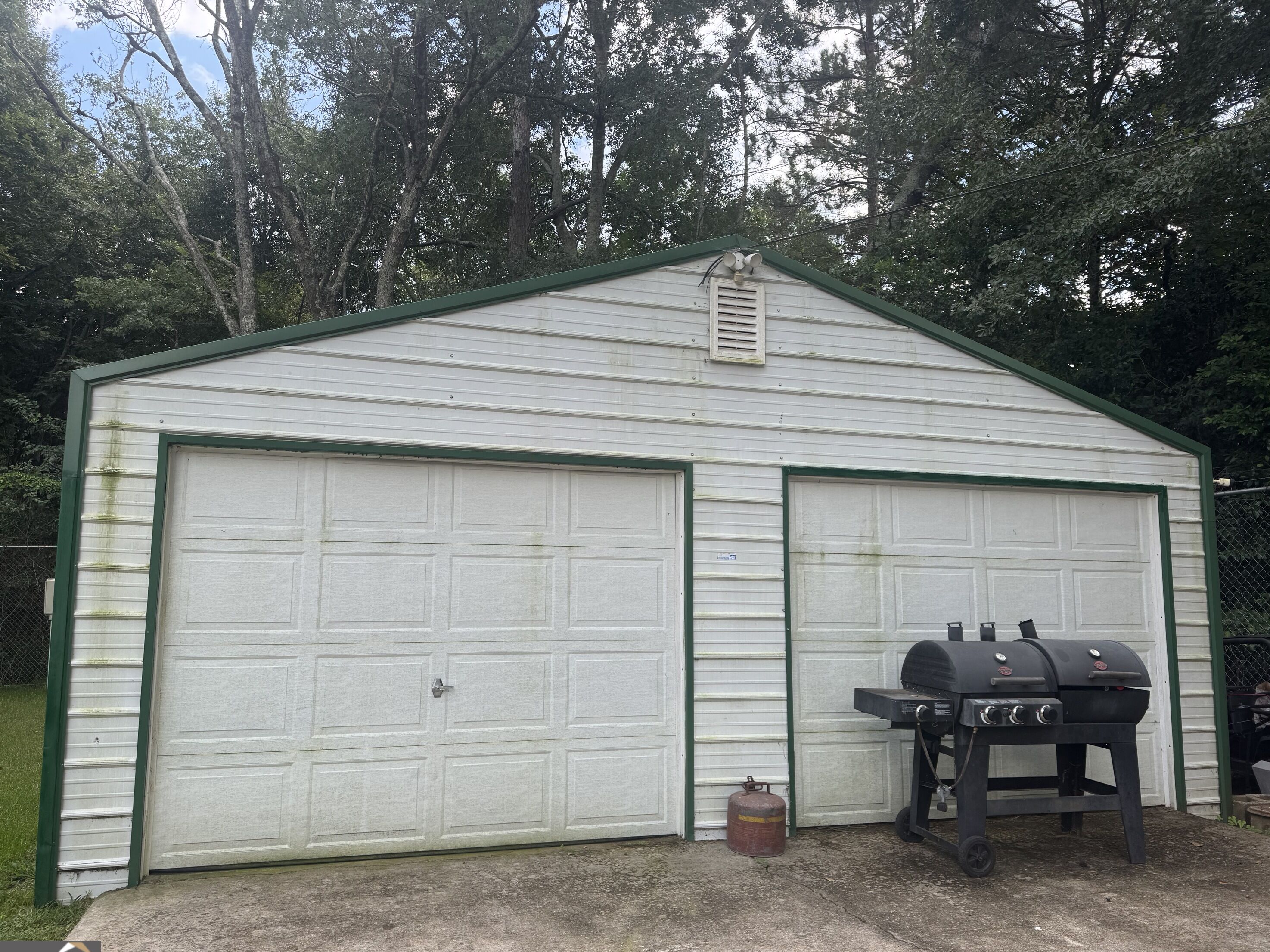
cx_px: 614
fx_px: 917
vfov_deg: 54.9
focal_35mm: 25
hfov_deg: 69.4
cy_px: 495
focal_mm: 6.76
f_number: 1.78
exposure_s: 1/678
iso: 80
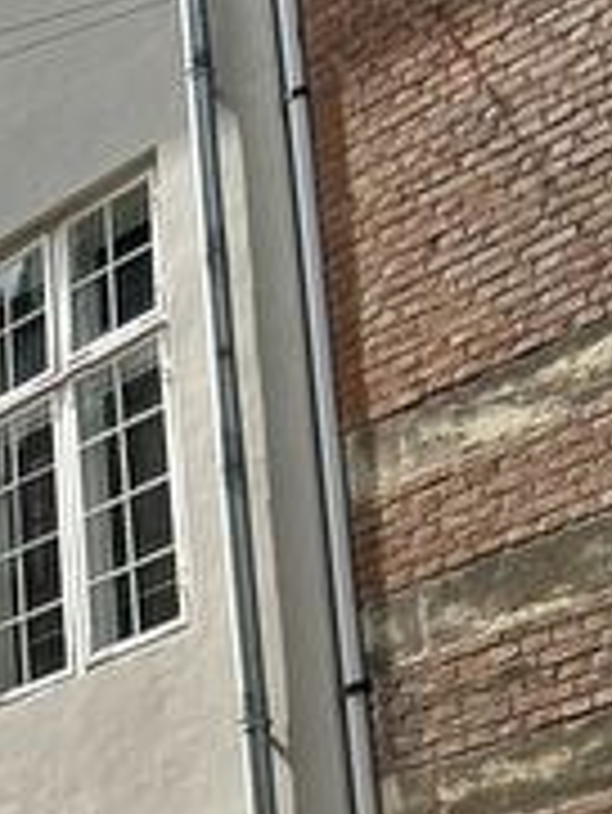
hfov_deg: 13.0
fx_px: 2496
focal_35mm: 106
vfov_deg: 18.1
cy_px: 823
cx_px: -387
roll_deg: -0.4
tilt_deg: +20.8
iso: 80
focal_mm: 6.86
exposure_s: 1/3472
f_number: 1.78
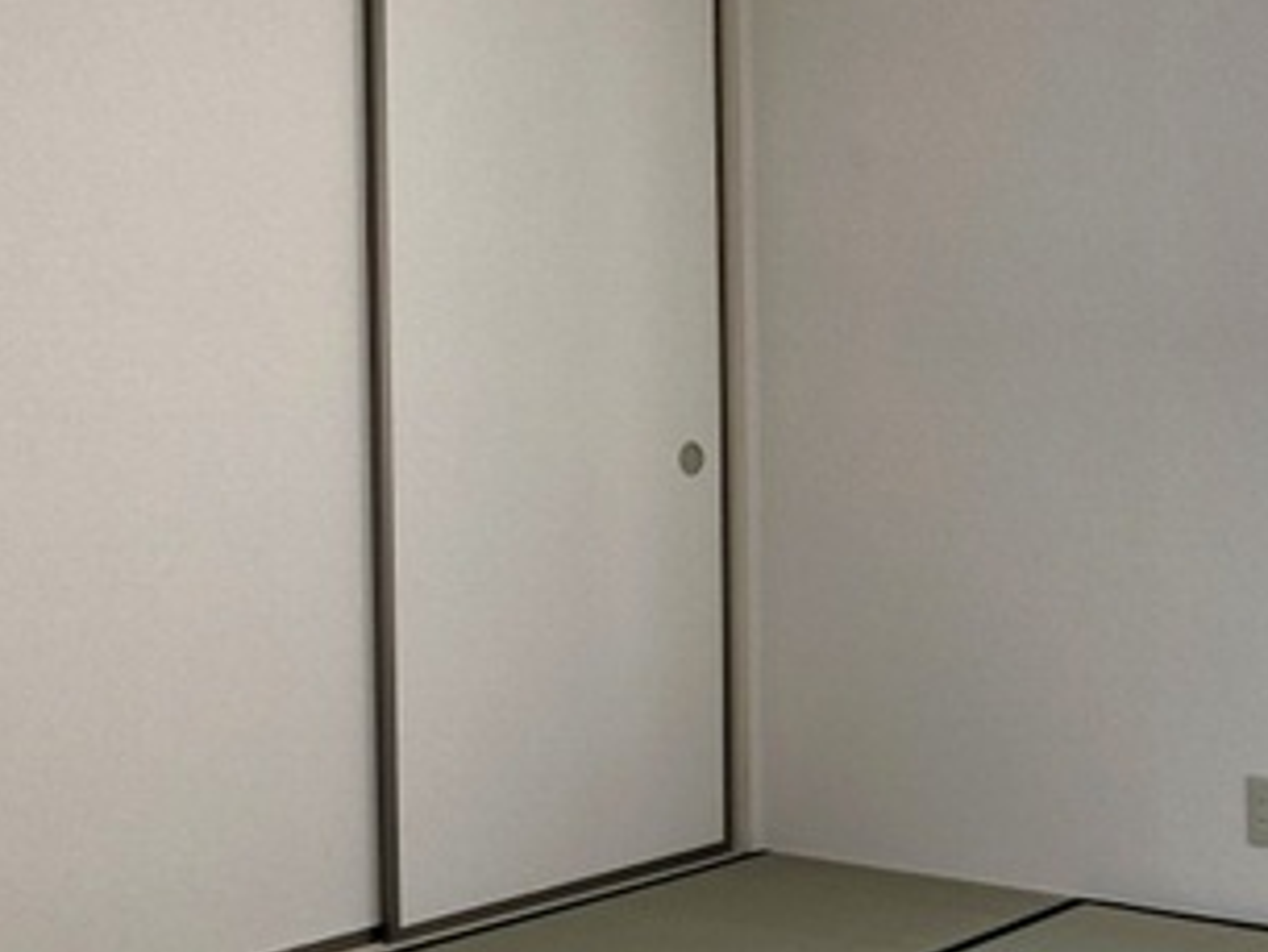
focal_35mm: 55
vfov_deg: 26.6
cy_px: 495
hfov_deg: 33.4
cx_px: 1102
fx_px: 2015
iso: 80
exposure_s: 1/120
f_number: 1.8
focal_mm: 3.99
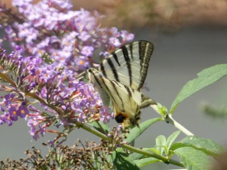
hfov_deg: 2.6
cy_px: 85
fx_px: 4964
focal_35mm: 757
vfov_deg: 2.0
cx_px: 114
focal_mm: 135.6
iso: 100
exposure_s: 1/100
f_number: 5.6
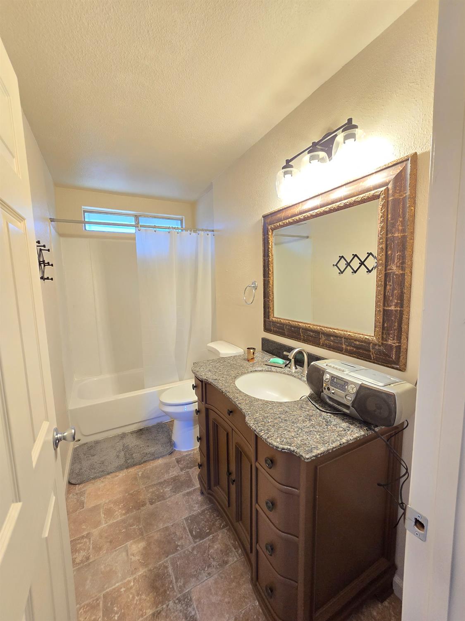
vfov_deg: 106.2
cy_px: 310
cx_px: 232
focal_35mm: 13
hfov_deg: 89.9
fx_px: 233
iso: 400
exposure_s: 1/60
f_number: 2.2
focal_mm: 2.2
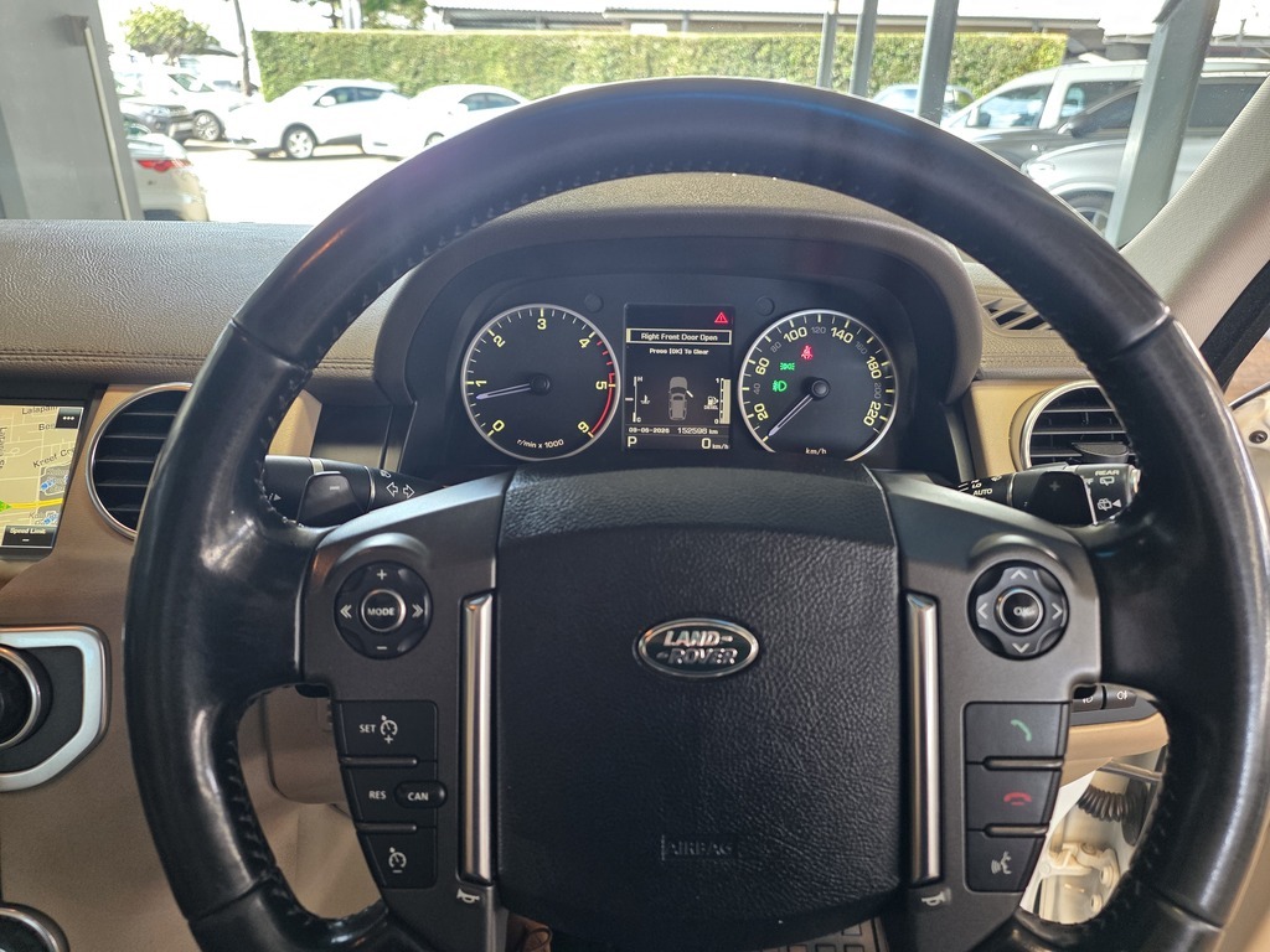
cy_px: 476
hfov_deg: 73.9
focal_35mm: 23
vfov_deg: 58.9
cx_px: 635
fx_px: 844
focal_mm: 6.25
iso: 200
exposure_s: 1/100
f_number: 1.7
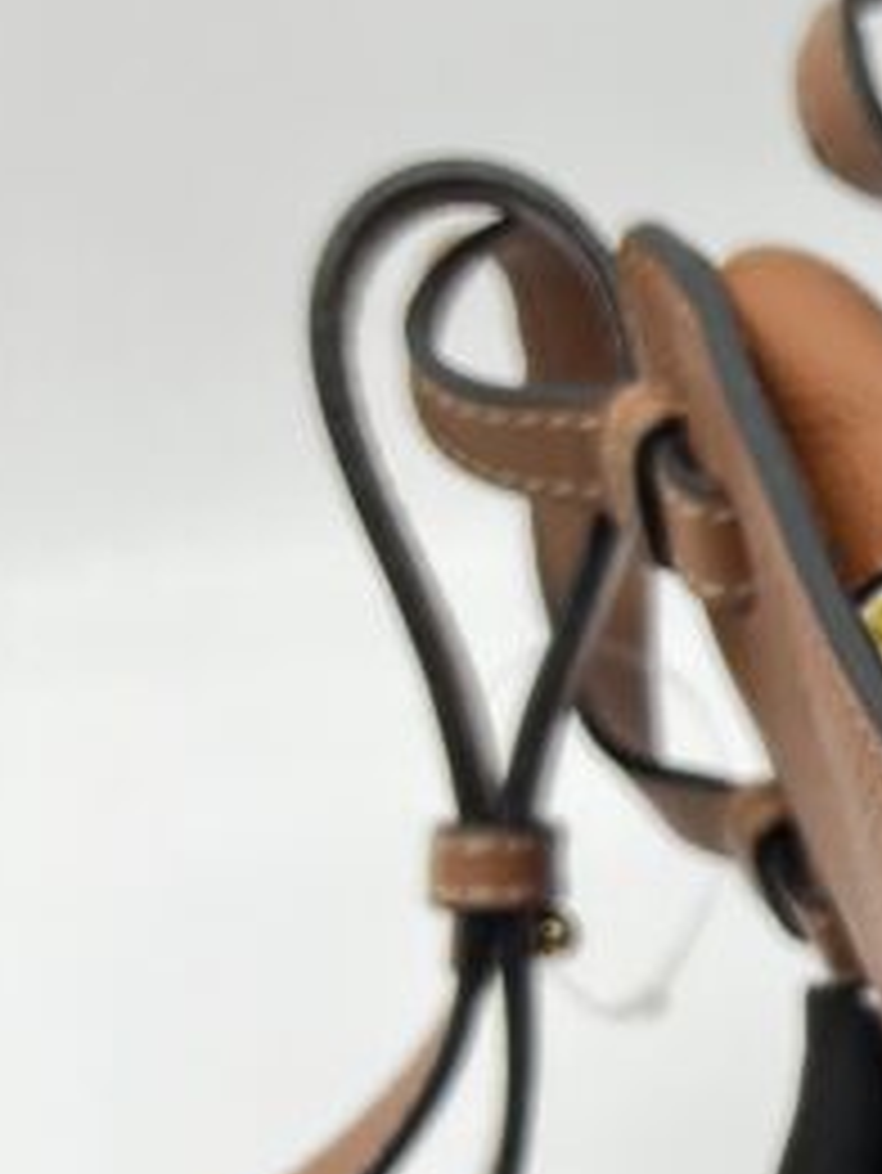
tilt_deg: -36.9
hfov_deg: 12.9
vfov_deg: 19.1
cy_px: 886
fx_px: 3462
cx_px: 1696
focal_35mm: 102
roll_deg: +2.5
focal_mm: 5.7
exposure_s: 1/100
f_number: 1.5
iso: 40
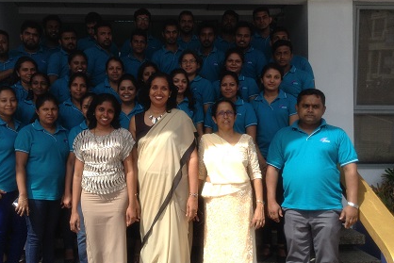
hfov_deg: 47.3
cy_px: 135
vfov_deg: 32.7
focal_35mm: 41
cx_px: 172
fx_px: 449
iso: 32
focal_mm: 3.3
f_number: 2.4
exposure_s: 1/591
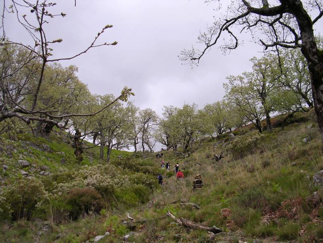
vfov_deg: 37.7
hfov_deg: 49.0
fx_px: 355
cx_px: 162
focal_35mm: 38
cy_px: 122
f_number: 2.8
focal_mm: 5.8
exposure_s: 1/380
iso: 100
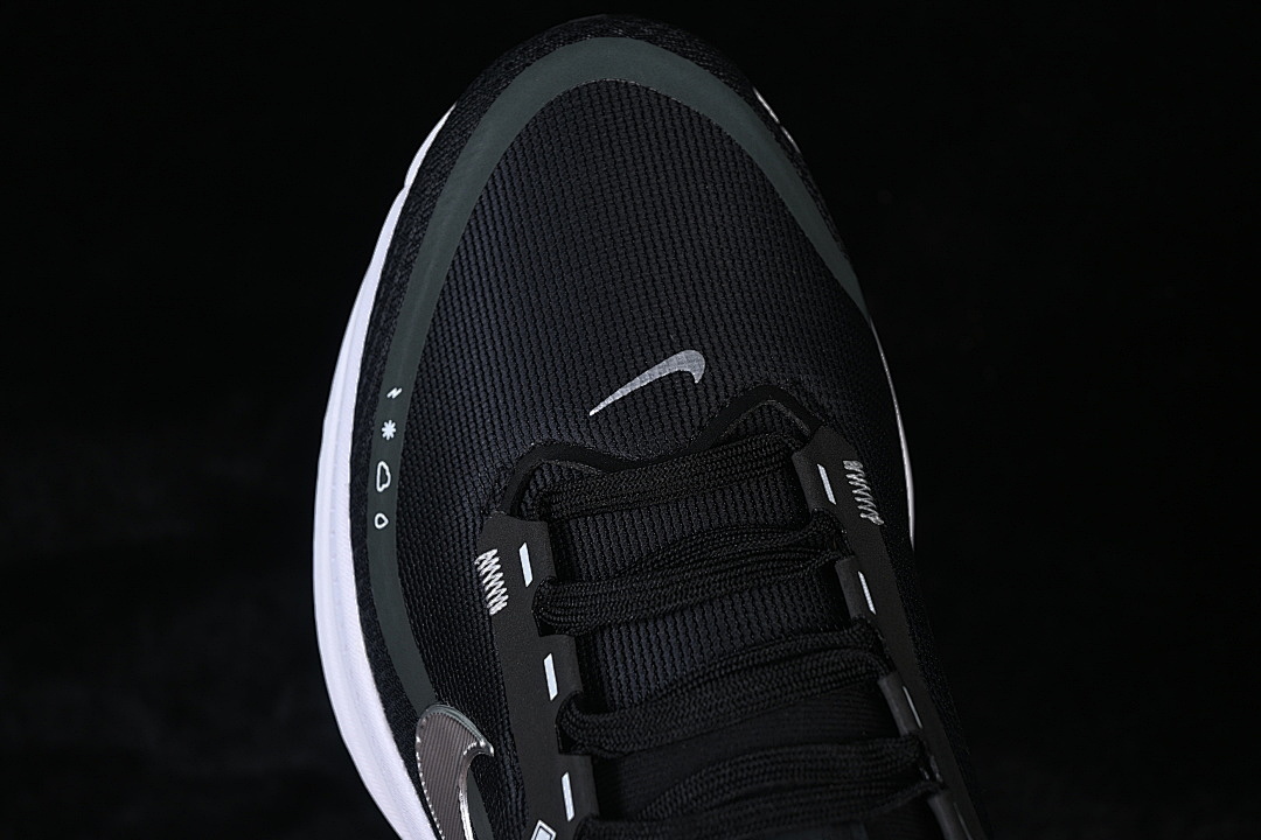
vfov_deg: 18.2
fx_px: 2627
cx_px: 630
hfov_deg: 27.0
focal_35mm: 75
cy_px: 420
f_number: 6.3
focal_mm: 50
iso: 160
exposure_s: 1/60
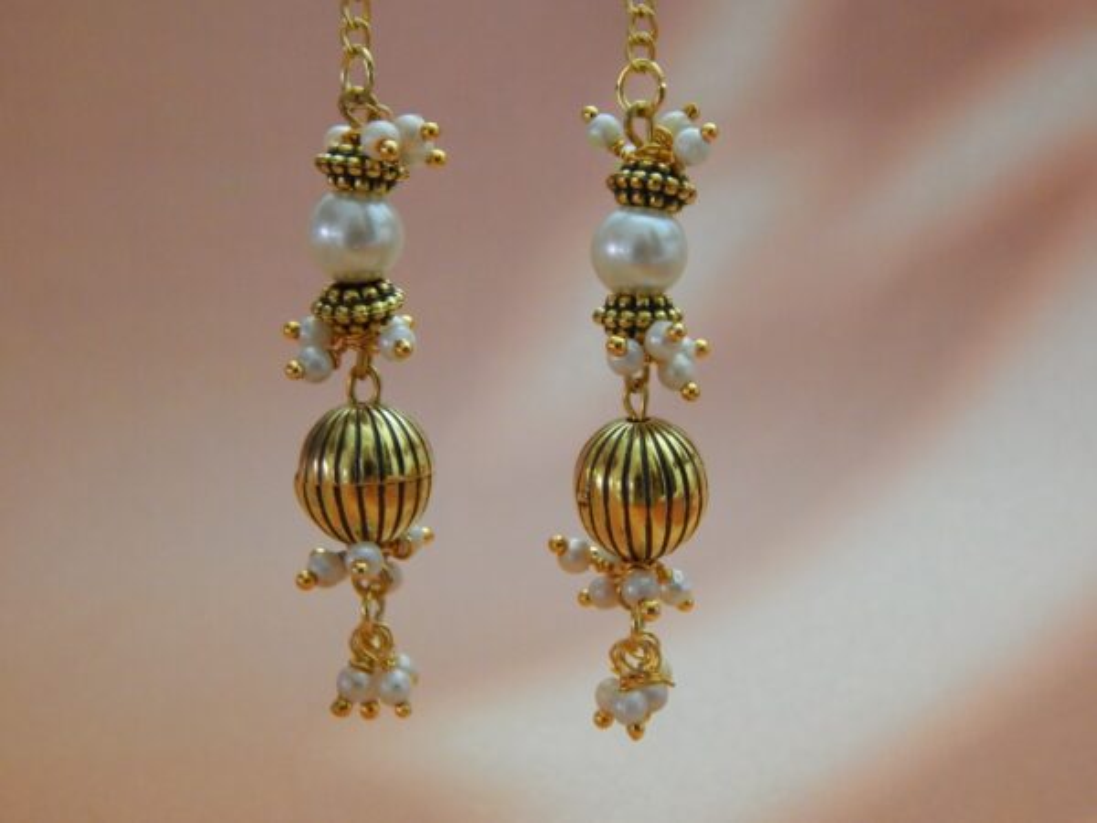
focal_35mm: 48
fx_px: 1521
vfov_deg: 30.3
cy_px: 412
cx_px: 548
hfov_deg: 39.7
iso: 400
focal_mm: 8.6
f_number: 3.7
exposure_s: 1/8
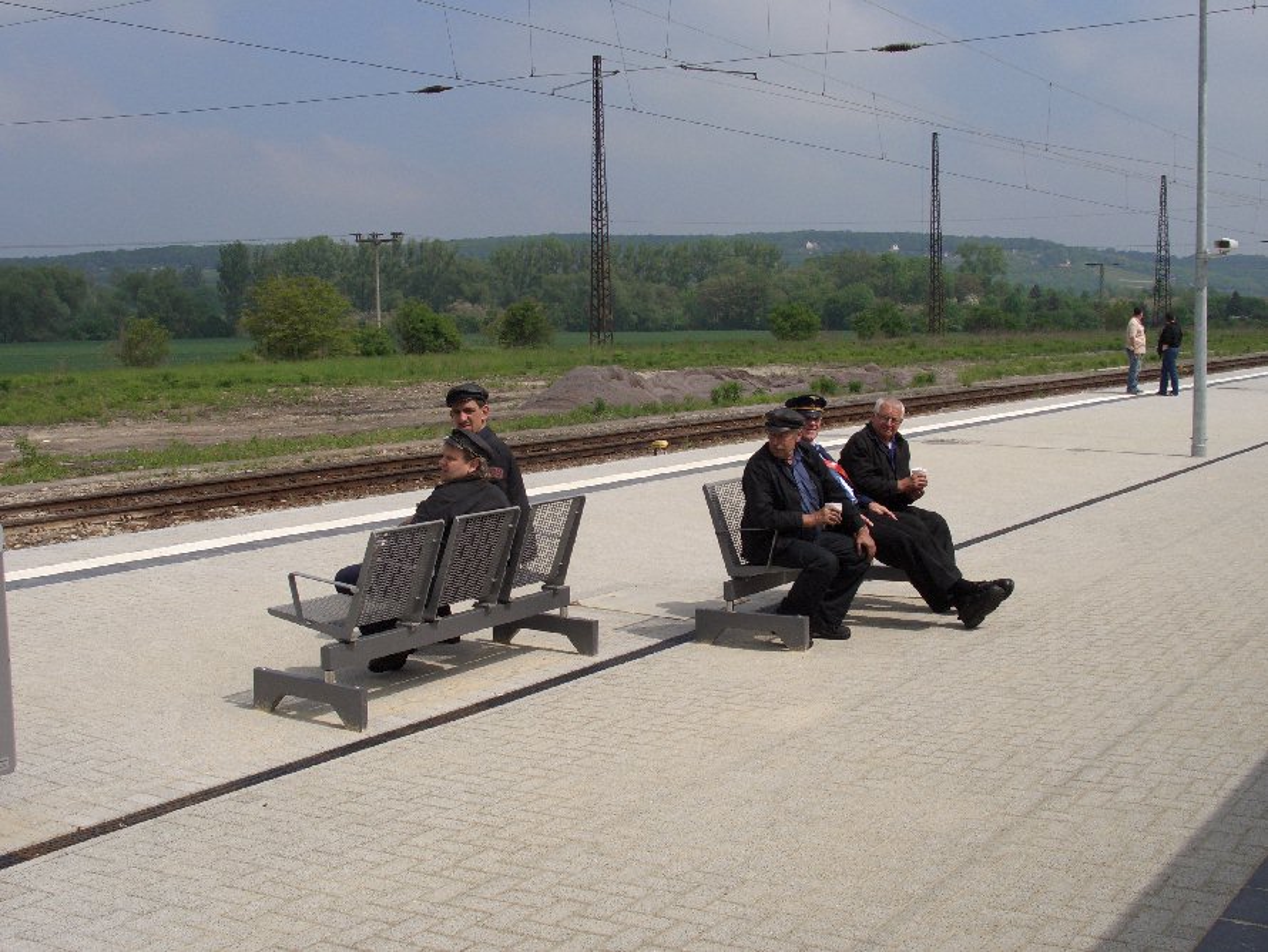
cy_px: 476
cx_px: 634
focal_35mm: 43
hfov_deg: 43.8
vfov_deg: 33.6
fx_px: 1576
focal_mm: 9.2
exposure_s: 1/800
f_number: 6
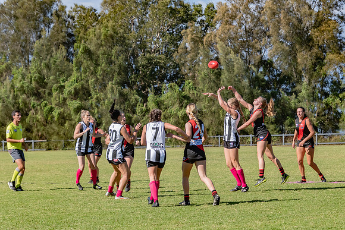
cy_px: 127
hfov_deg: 13.4
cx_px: 190
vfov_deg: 8.9
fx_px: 1472
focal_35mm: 154
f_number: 6.3
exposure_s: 1/3200
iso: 800
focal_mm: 92
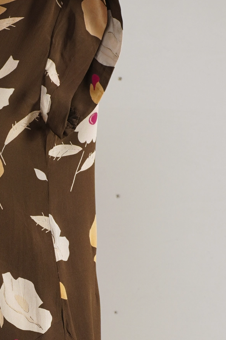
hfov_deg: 8.6
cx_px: -48
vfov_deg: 12.9
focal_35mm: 157
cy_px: 362
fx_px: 1479
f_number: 7.1
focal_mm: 32
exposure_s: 1/13
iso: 200
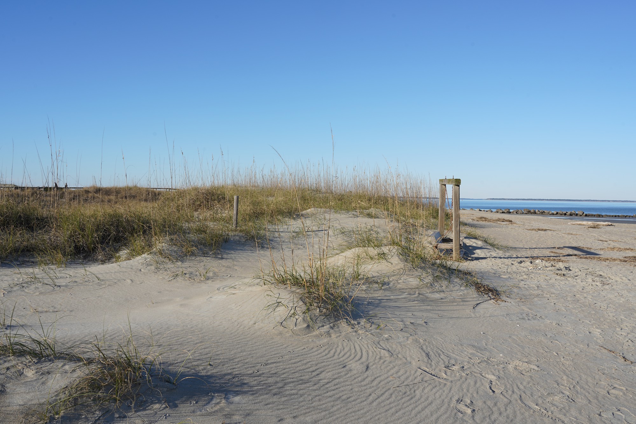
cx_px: 318
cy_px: 212
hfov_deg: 58.7
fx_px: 565
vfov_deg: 41.1
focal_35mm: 32
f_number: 14
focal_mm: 32
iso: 100
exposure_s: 1/100
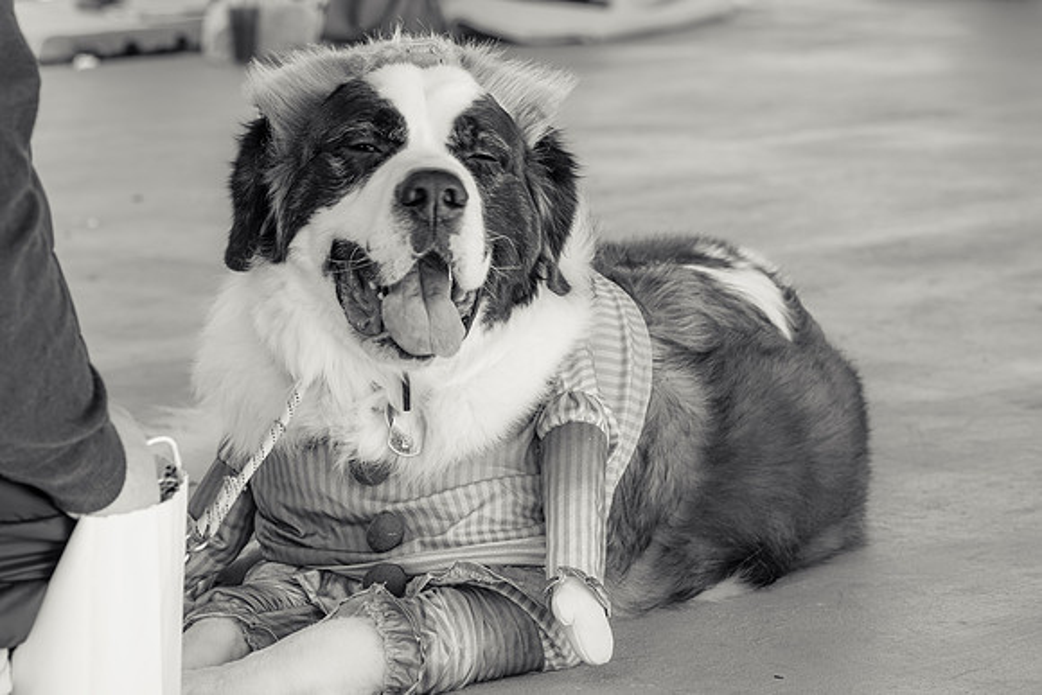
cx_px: 525
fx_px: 4440
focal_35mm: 153
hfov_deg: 13.4
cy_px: 279
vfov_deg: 9.0
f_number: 7.1
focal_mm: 120
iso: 80
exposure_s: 1/80
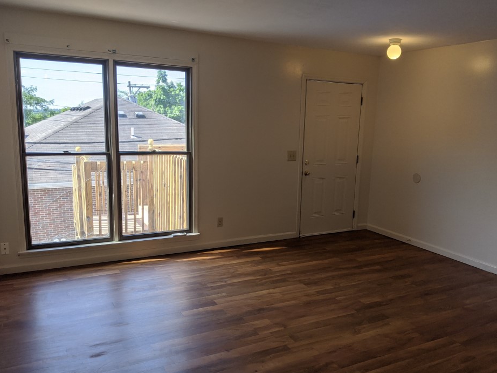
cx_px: 266
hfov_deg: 59.9
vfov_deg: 46.8
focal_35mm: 30
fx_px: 431
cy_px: 198
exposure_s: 1/373
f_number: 1.8
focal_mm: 4.44
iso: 48
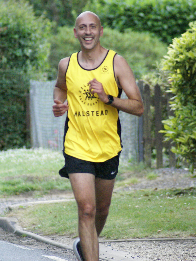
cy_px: 128
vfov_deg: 4.0
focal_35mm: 499
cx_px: 100
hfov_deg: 3.0
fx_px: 3768
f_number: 5.6
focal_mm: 250
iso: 1600
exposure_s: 1/400
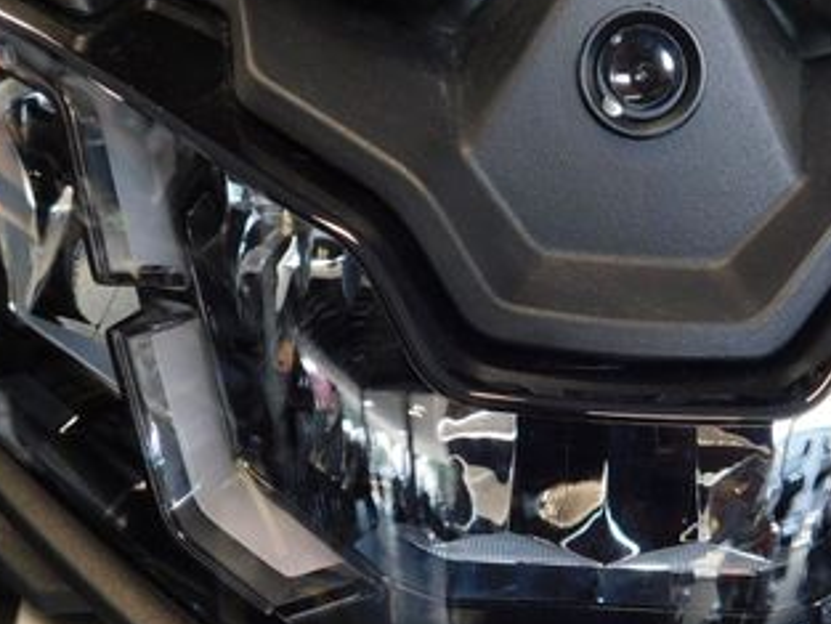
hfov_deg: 39.2
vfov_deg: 30.6
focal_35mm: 47
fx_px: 1129
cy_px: 425
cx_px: 640
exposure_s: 1/30
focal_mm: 4
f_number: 3
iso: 220
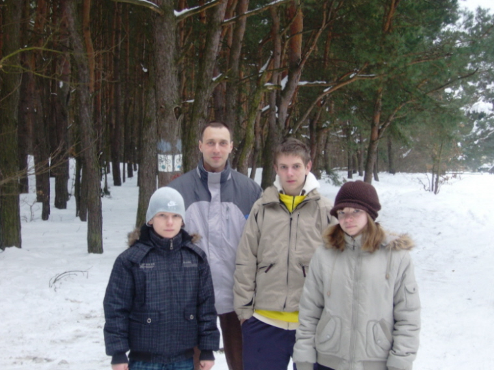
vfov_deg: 24.0
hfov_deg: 31.7
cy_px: 186
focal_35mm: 61
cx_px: 250
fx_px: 870
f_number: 3.6
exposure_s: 1/30
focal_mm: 9.9
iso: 80
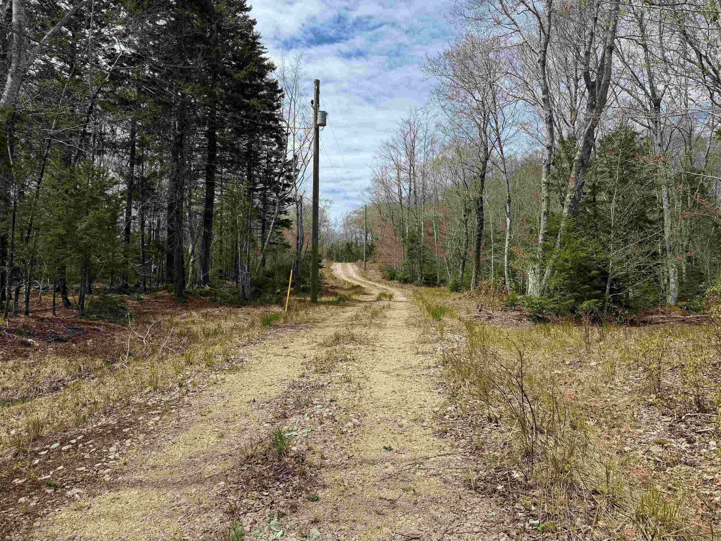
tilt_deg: +3.4
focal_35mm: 24
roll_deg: -0.6
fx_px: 500
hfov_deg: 71.6
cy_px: 270
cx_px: 360
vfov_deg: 56.8
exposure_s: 1/4975
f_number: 1.78
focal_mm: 6.76
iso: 80
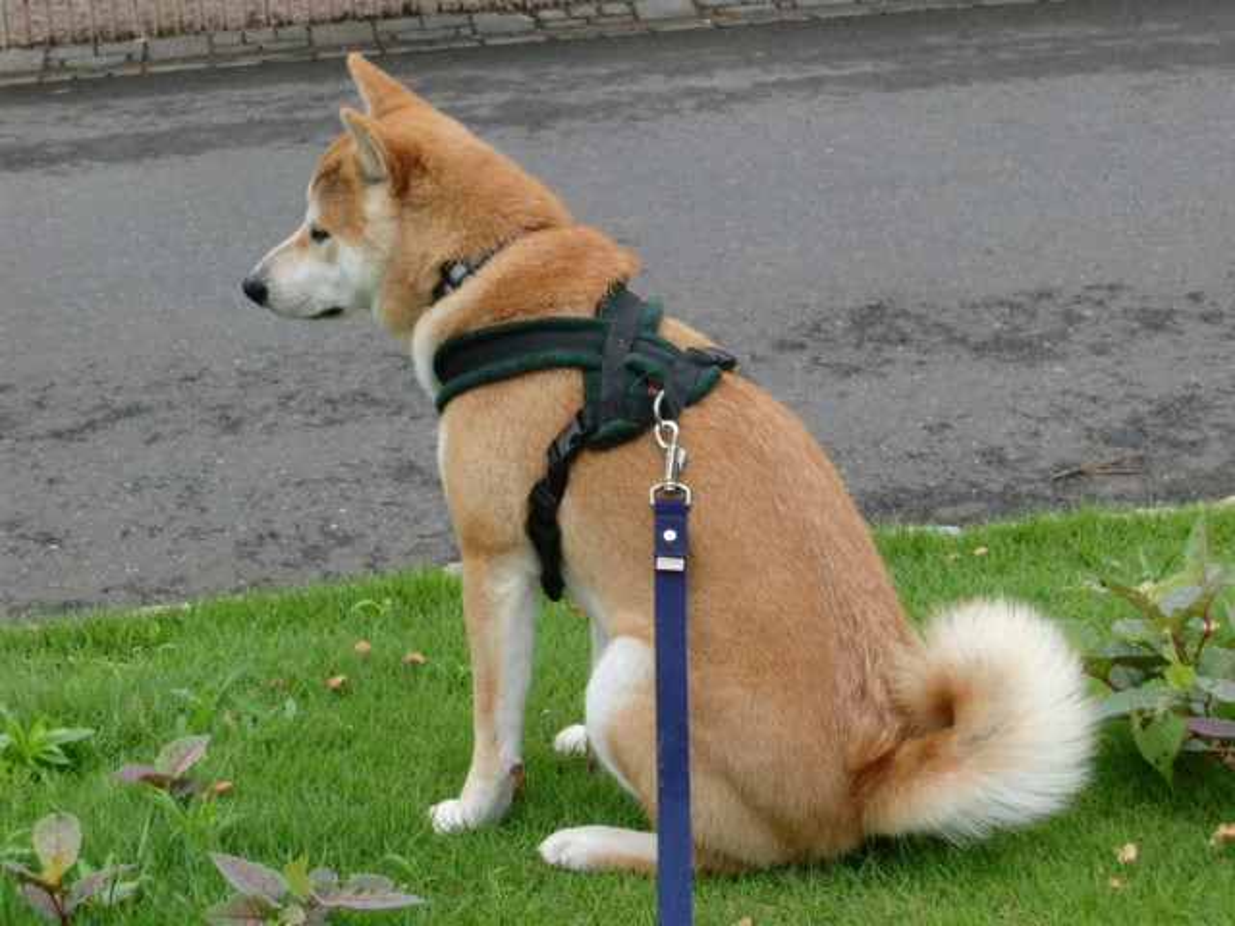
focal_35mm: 79
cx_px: 618
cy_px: 463
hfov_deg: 24.7
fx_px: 2818
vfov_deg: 18.7
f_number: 4.6
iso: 100
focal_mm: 13.9
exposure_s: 1/125
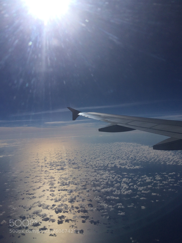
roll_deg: +3.5
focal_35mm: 29
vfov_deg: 61.7
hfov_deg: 48.2
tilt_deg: -0.8
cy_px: 122
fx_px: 203
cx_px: 91
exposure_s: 1/13699
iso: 32
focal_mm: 4.15
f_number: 2.2
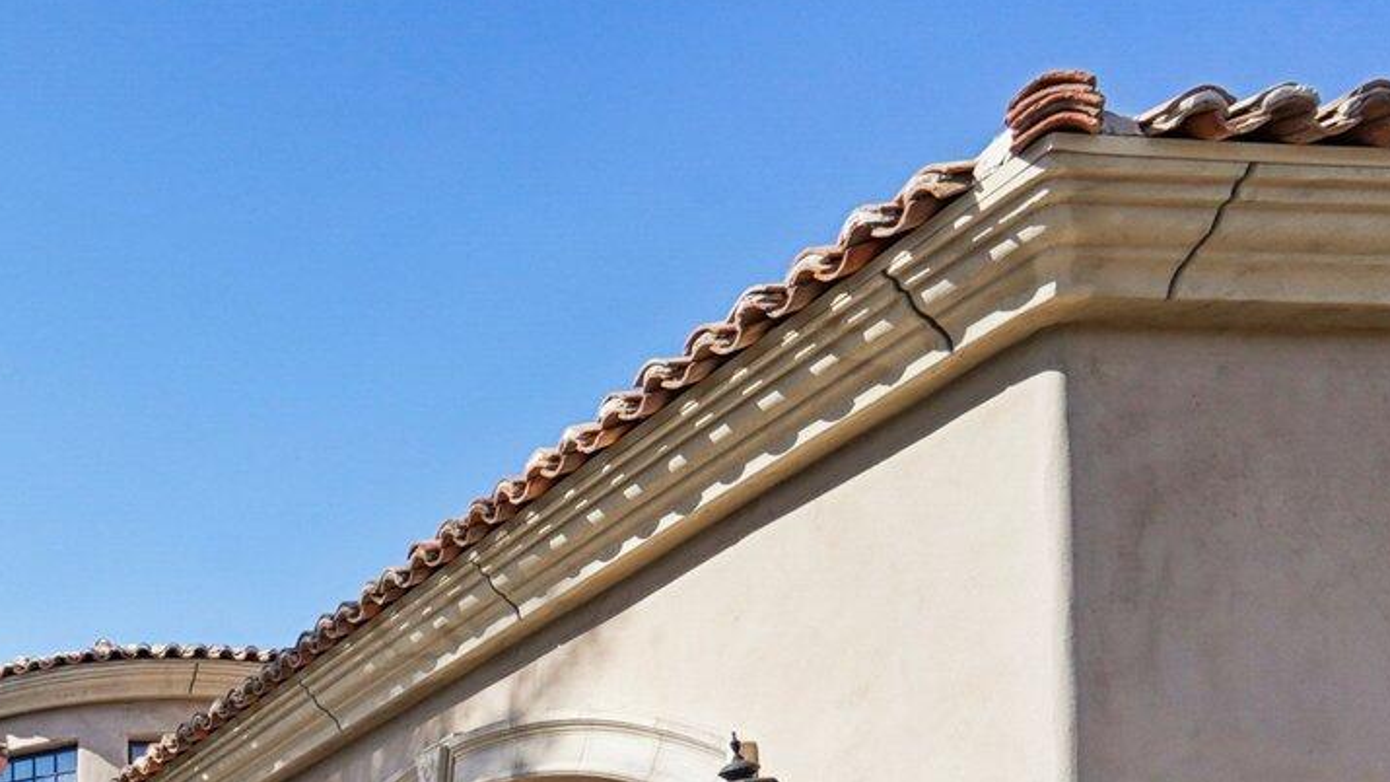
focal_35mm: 48
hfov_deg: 32.5
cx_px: -404
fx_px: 1769
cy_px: 1271
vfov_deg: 20.2
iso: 320
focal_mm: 16
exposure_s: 1/640
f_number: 8
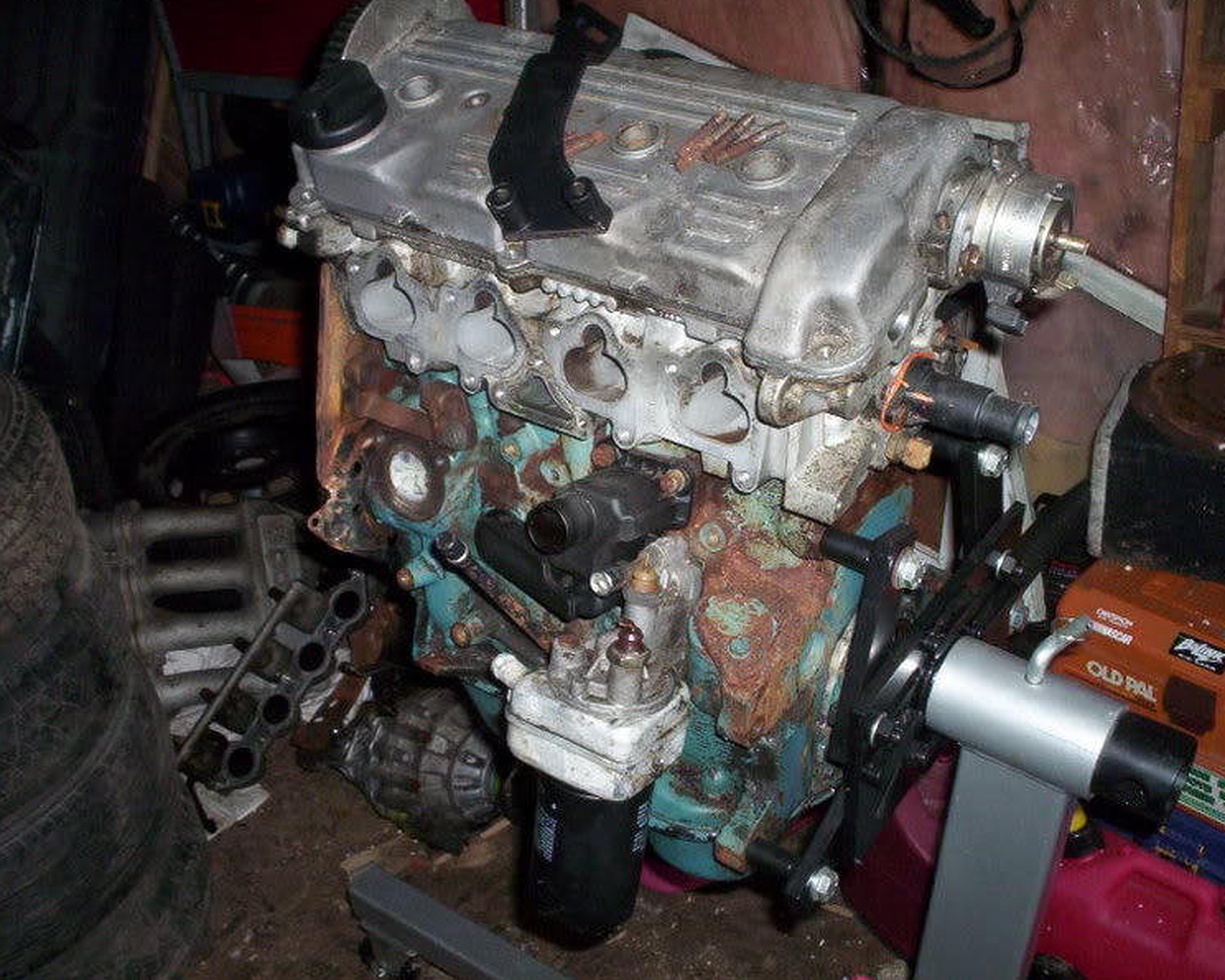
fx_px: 1450
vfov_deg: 37.3
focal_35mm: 40
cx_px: 644
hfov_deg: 45.8
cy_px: 486
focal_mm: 4.99
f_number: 4.5
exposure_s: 1/60
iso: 140
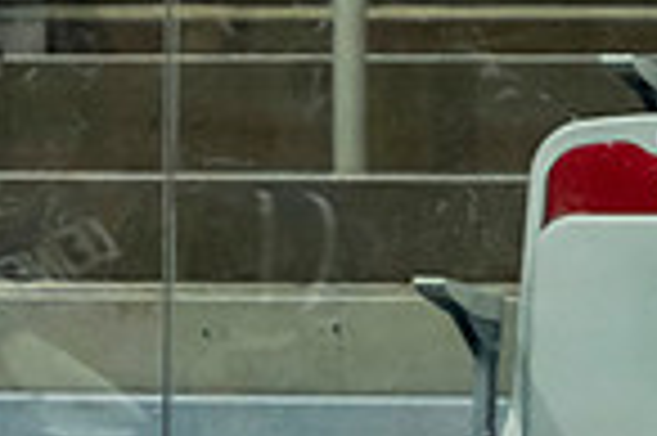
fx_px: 24026
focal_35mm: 1318
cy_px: 771
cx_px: -261
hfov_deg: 1.6
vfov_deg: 1.0
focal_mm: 170
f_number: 3.2
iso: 1600
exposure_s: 1/800
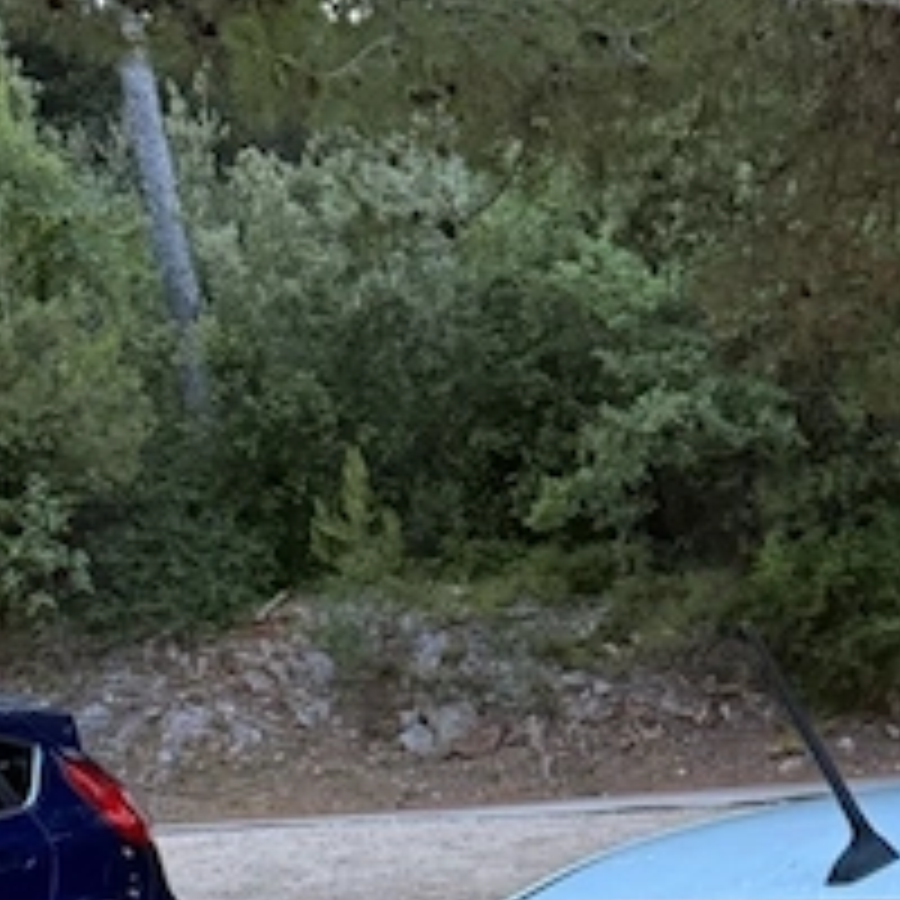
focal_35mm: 85
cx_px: 990
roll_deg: +2.2
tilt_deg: -11.5
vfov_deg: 18.4
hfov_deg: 19.5
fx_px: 2500
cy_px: 1287
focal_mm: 6.76
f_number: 1.78
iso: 250
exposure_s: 1/60
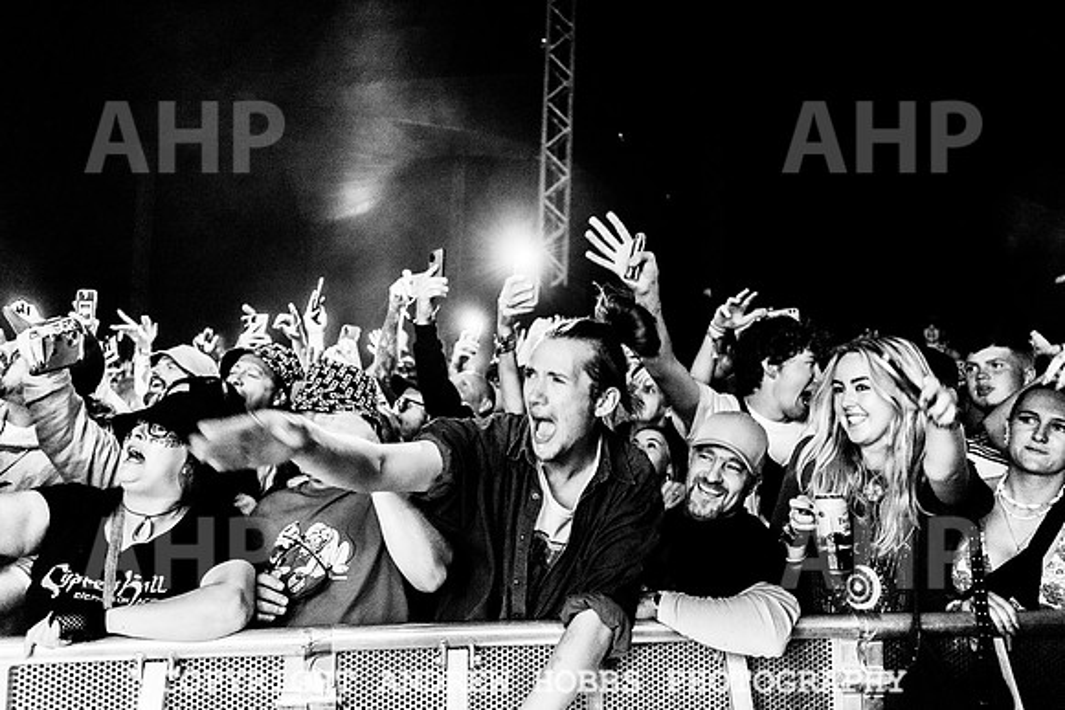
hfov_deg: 65.4
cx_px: 532
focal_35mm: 28
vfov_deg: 46.4
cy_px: 355
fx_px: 829
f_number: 2.8
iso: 2500
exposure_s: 1/160
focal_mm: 28
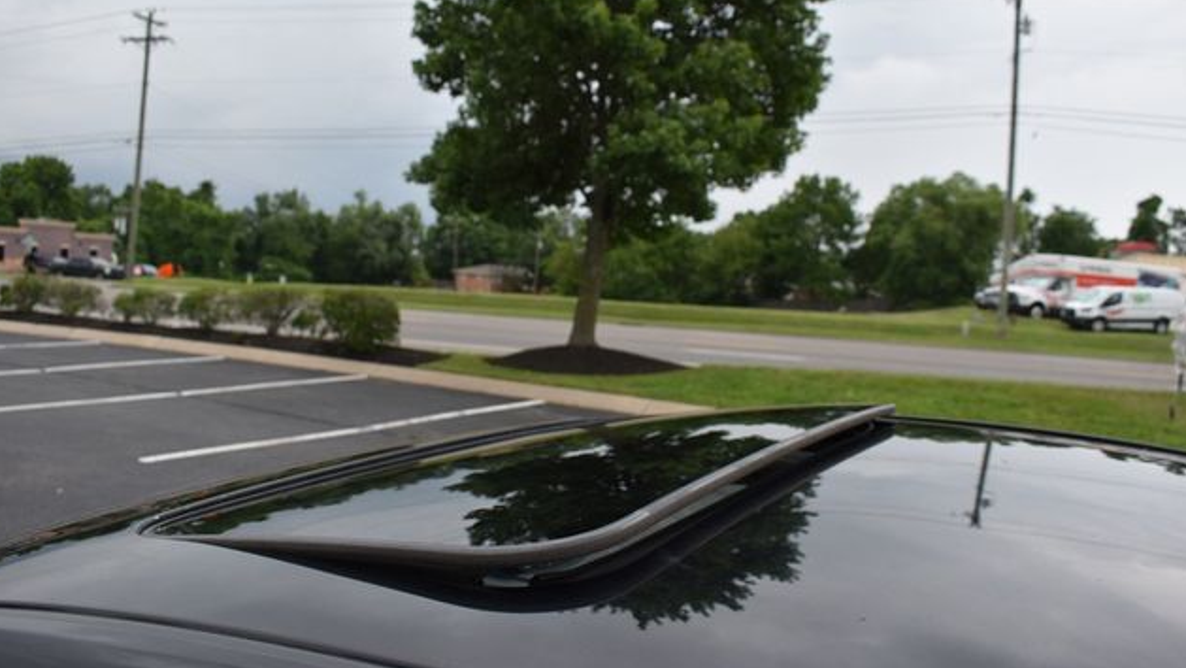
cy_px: 320
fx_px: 1006
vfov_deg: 36.7
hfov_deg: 61.0
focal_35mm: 32
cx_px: 594
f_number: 5.6
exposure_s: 1/250
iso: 320
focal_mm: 20
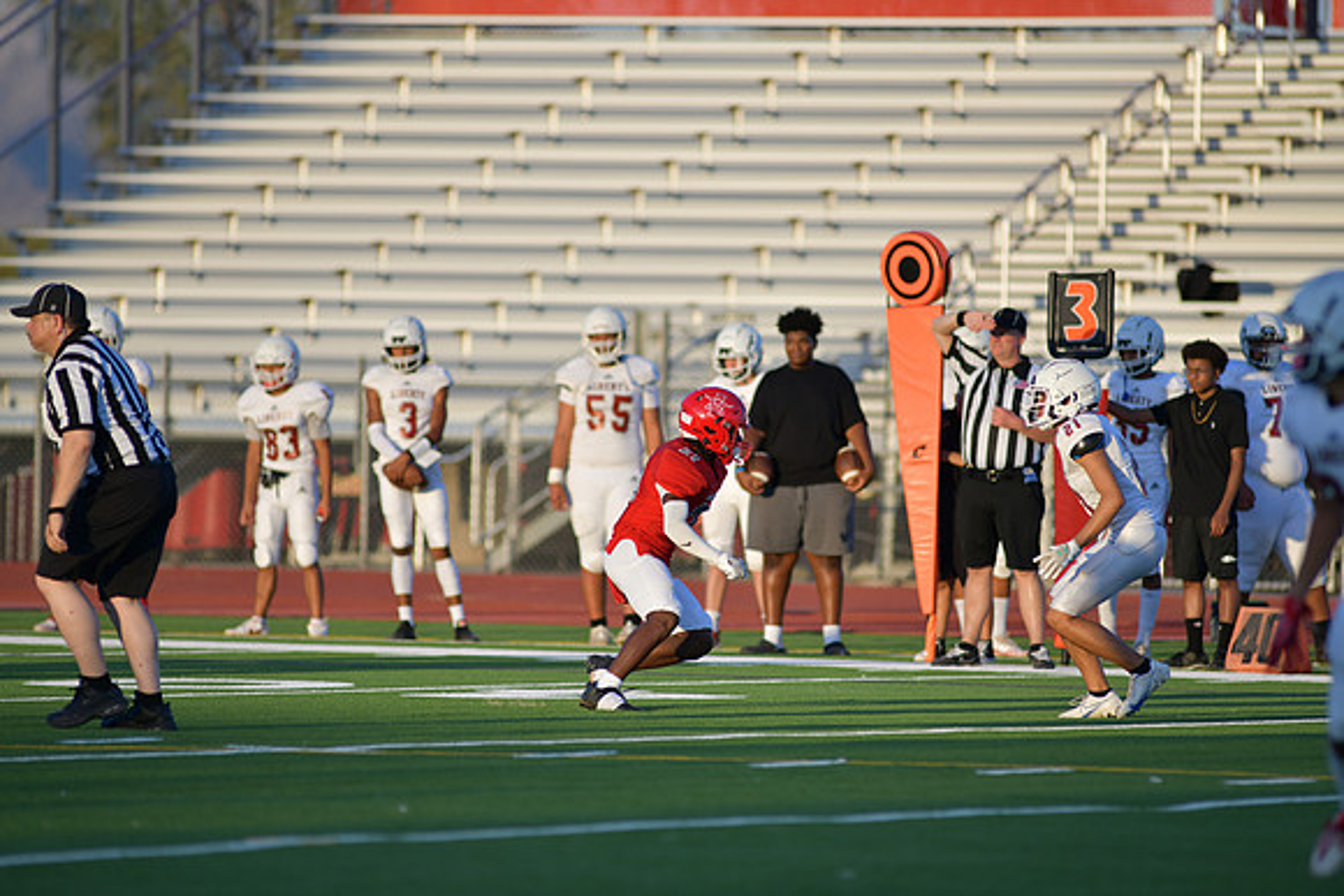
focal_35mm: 300
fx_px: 11202
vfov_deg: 4.6
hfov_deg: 6.9
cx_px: 672
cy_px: 448
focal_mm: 300
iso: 140
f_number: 3.5
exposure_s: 1/1250
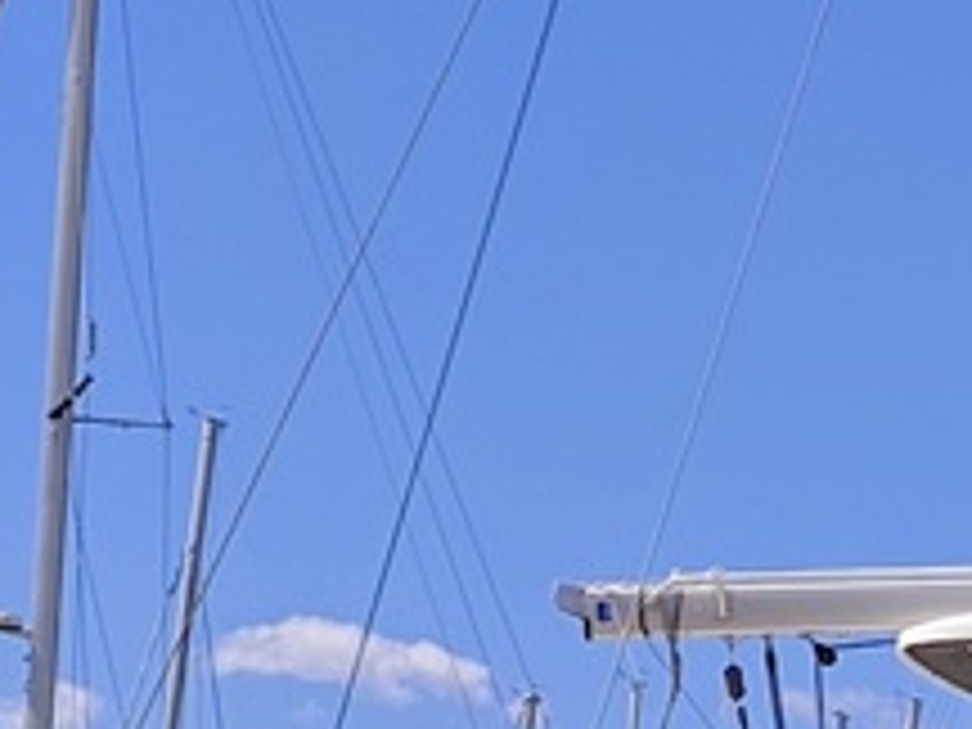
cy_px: 882
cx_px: 2164
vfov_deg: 7.1
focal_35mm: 207
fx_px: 5812
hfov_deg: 8.8
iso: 50
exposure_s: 1/3714
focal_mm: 6.55
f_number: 1.6
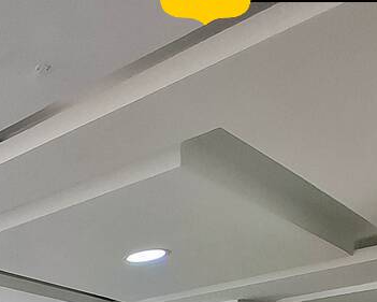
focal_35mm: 52
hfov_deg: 24.0
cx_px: -248
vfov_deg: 23.4
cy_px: 451
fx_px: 580
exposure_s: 1/217
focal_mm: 1.74
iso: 40
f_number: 2.2
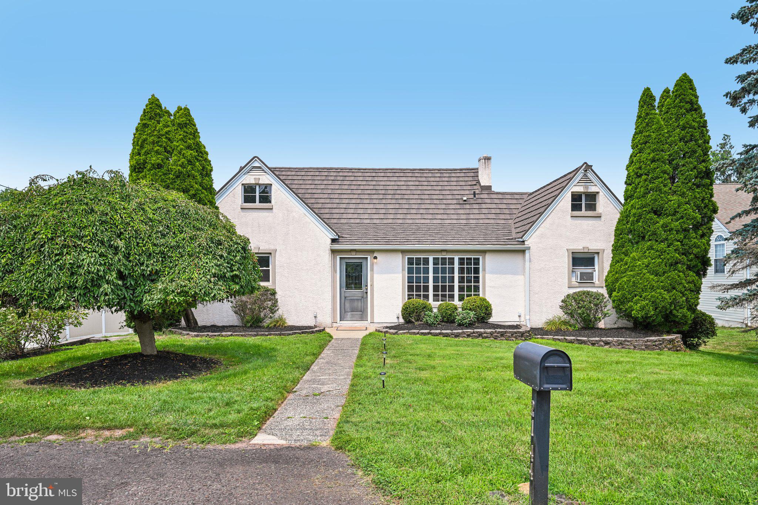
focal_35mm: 21
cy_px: 252
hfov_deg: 81.2
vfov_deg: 59.5
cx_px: 379
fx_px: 442
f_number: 8
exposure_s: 1/1000
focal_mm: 21
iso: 800
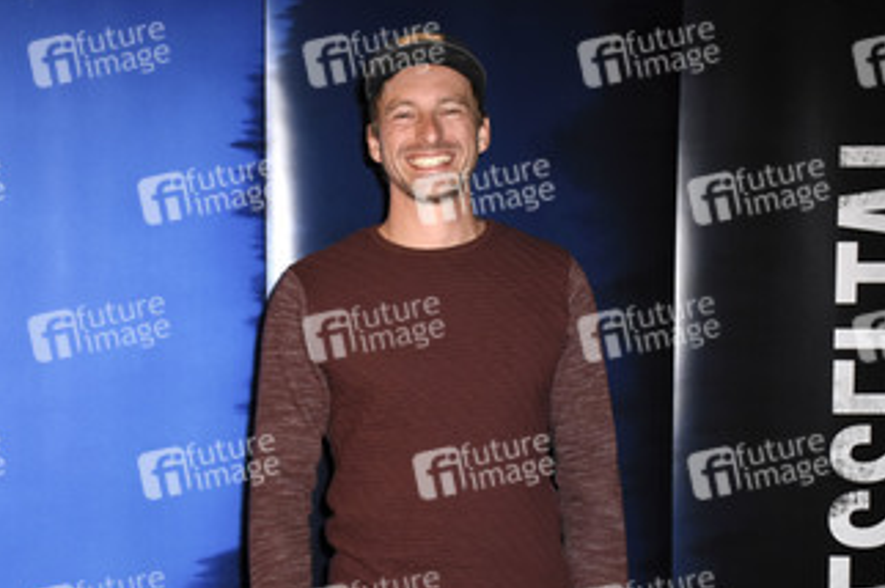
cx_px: 411
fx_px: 1547
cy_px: 398
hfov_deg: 31.9
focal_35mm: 63
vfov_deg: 21.4
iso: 1600
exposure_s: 1/60
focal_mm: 30
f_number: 6.3
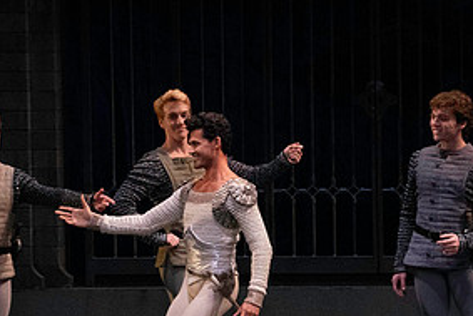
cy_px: 217
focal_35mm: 410
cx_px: 69
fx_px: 5389
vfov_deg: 3.4
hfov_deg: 5.0
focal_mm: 200
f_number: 13
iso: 16000
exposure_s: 1/400
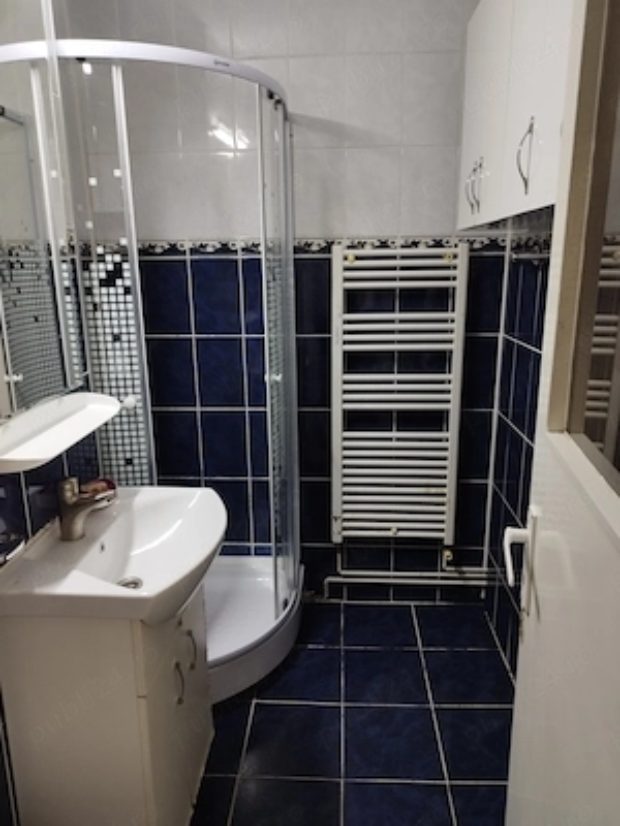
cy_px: 413
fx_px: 573
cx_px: 310
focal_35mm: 24
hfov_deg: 56.8
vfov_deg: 71.6
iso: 390
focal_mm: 5.89
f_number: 1.89
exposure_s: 1/25
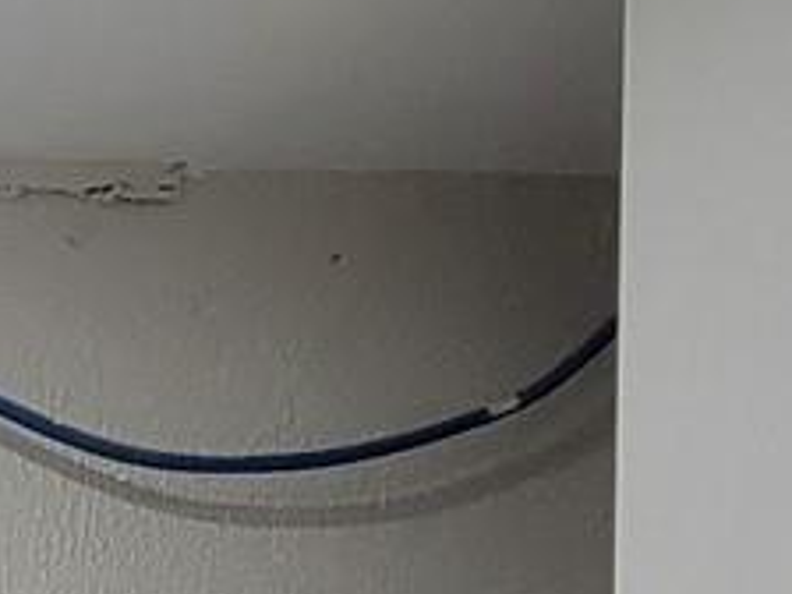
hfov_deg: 16.5
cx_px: -746
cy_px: 1216
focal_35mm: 93
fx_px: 2128
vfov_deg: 13.5
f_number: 2.2
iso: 250
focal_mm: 2.2
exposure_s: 1/60
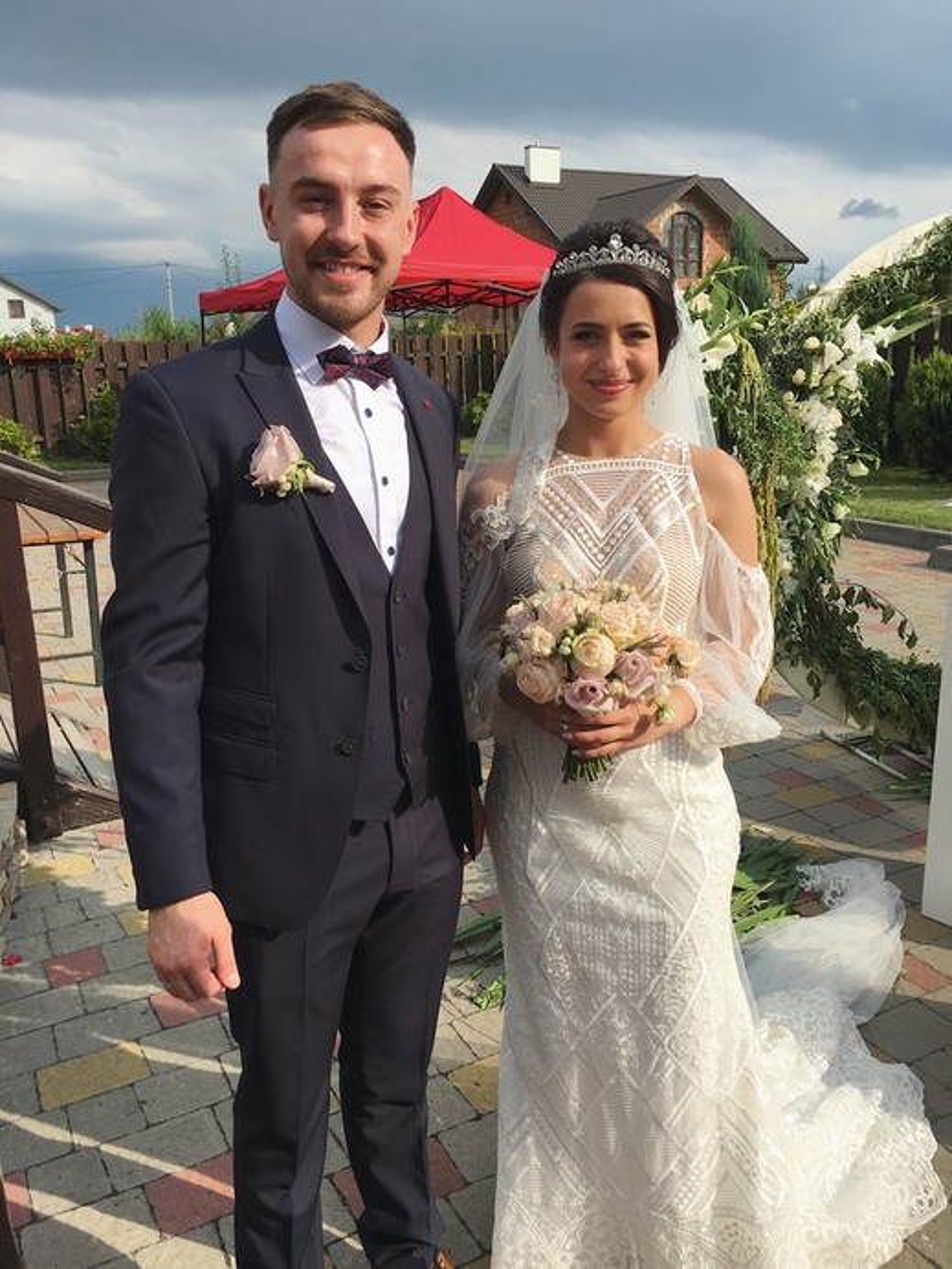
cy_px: 634
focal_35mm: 29
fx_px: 1063
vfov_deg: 61.7
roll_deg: +1.7
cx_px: 476
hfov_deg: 48.2
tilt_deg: -13.0
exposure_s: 1/1789
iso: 25
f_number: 2.2
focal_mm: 4.15
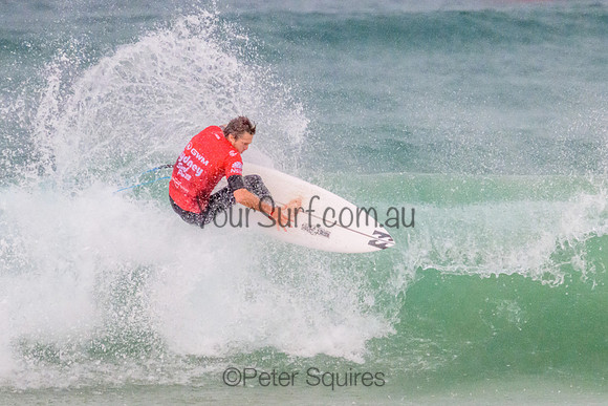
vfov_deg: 1.3
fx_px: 18055
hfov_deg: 1.9
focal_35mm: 1069
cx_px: 380
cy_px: 181
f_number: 11
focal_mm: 800
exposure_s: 1/2000
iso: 11400
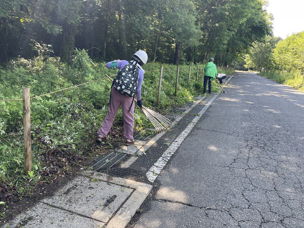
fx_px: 228
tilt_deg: -9.5
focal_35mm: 26
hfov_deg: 67.3
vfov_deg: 53.1
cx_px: 152
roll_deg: -3.3
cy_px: 114
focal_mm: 4.2
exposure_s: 1/136
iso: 32
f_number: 1.6
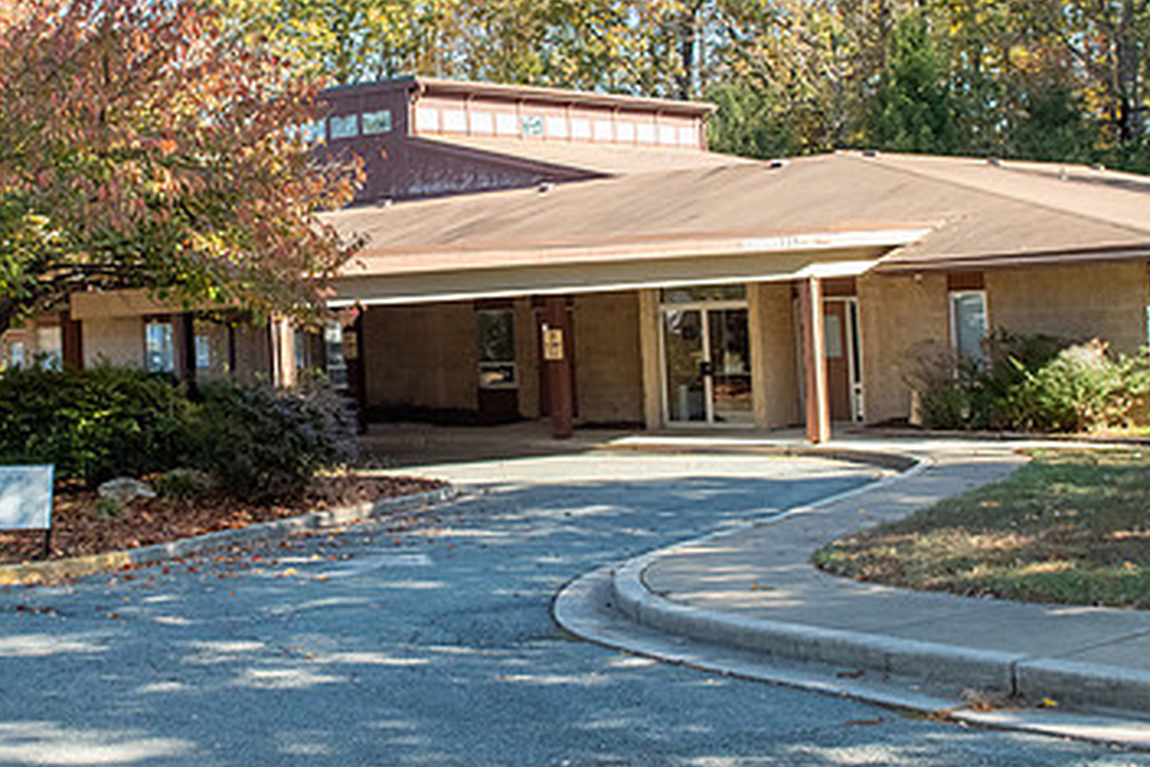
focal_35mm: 51
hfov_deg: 38.5
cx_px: 393
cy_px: 241
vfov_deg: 26.3
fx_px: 1630
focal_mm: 17
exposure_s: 1/250
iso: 250
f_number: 5.6
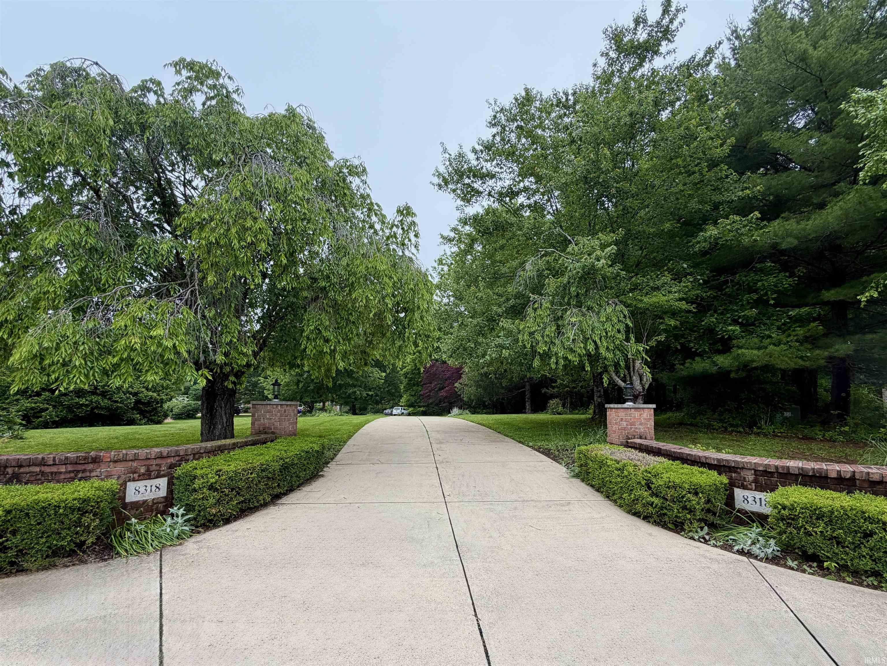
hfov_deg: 102.1
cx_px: 444
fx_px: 359
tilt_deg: +5.3
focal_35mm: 14
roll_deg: +0.4
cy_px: 333
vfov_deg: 85.7
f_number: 2.2
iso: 64
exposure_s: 1/479
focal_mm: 2.22
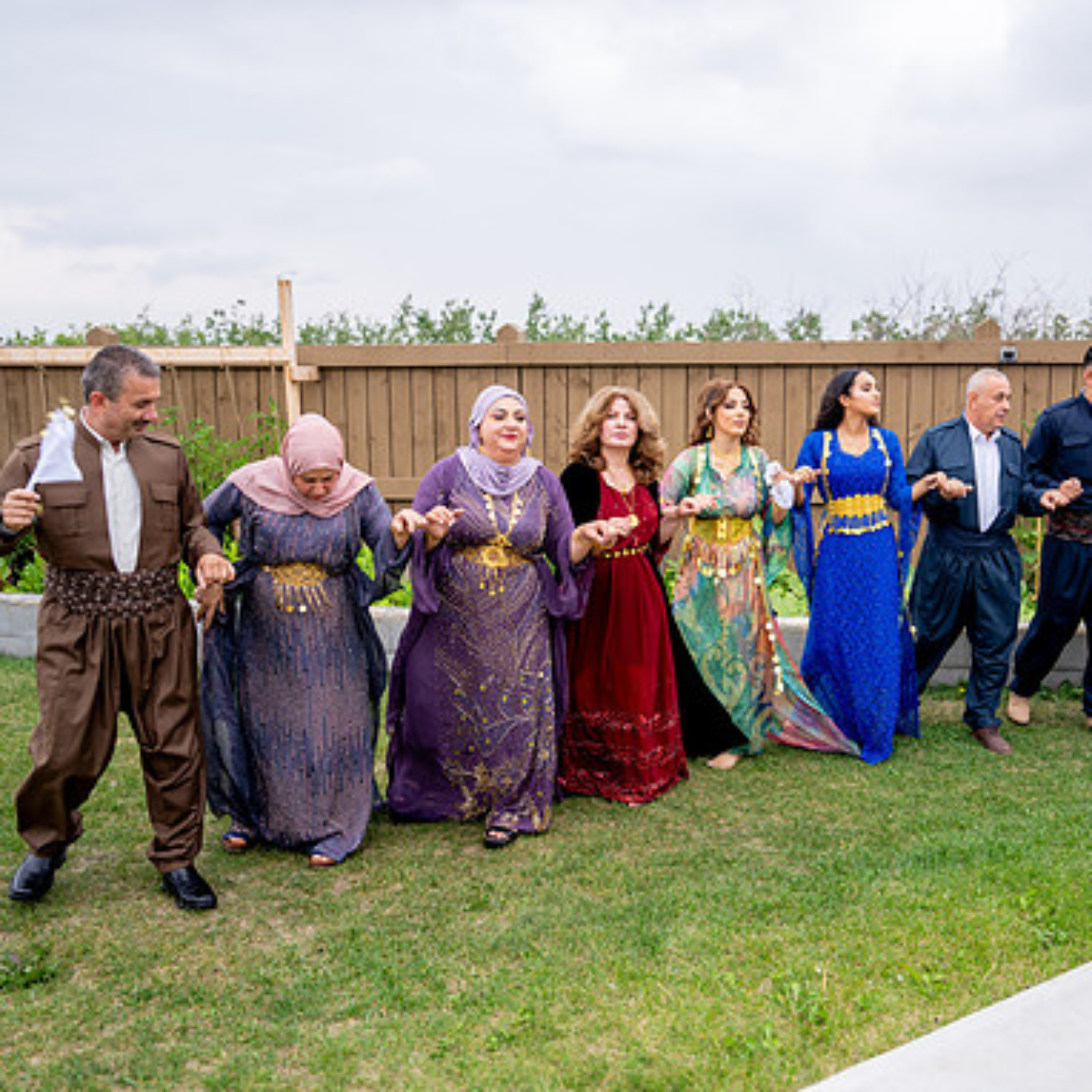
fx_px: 1106
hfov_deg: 51.2
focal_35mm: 31
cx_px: 760
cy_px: 550
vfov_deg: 52.5
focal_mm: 24
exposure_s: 1/400
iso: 100
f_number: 2.8
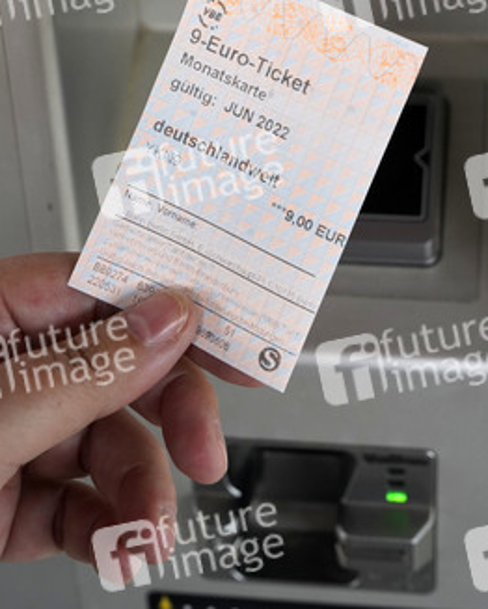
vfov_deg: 30.0
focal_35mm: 63
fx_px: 1136
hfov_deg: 24.2
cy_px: 268
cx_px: 242
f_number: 8
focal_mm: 55
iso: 1250
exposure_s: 1/100
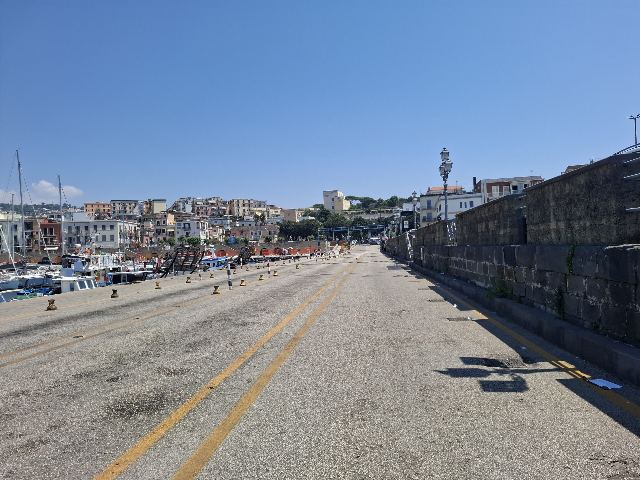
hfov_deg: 73.9
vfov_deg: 58.9
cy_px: 240
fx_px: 425
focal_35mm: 23
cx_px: 320
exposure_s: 1/1912
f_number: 1.8
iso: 50
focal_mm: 5.54
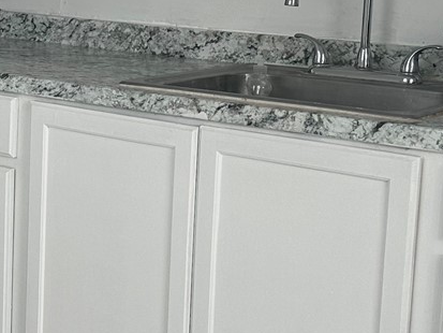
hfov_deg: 20.3
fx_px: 1191
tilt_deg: -8.5
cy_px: 106
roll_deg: -1.2
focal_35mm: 93
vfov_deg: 15.9
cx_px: -26
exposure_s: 1/121
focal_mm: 6.86
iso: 64
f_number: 1.78
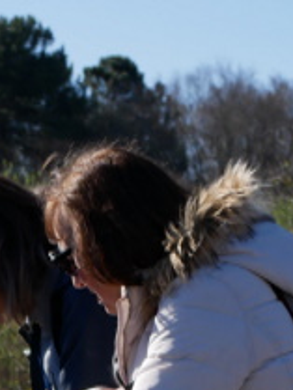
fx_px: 2593
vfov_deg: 8.3
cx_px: -67
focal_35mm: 230
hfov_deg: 6.4
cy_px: 731
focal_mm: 30
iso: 200
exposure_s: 1/500
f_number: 7.1
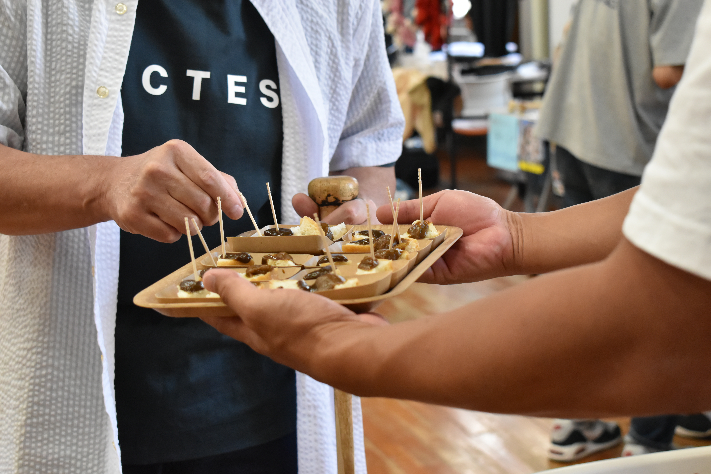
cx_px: 356
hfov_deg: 29.2
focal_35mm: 69
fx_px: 1363
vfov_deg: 19.7
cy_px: 237
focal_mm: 46
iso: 3200
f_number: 6.3
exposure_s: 1/250
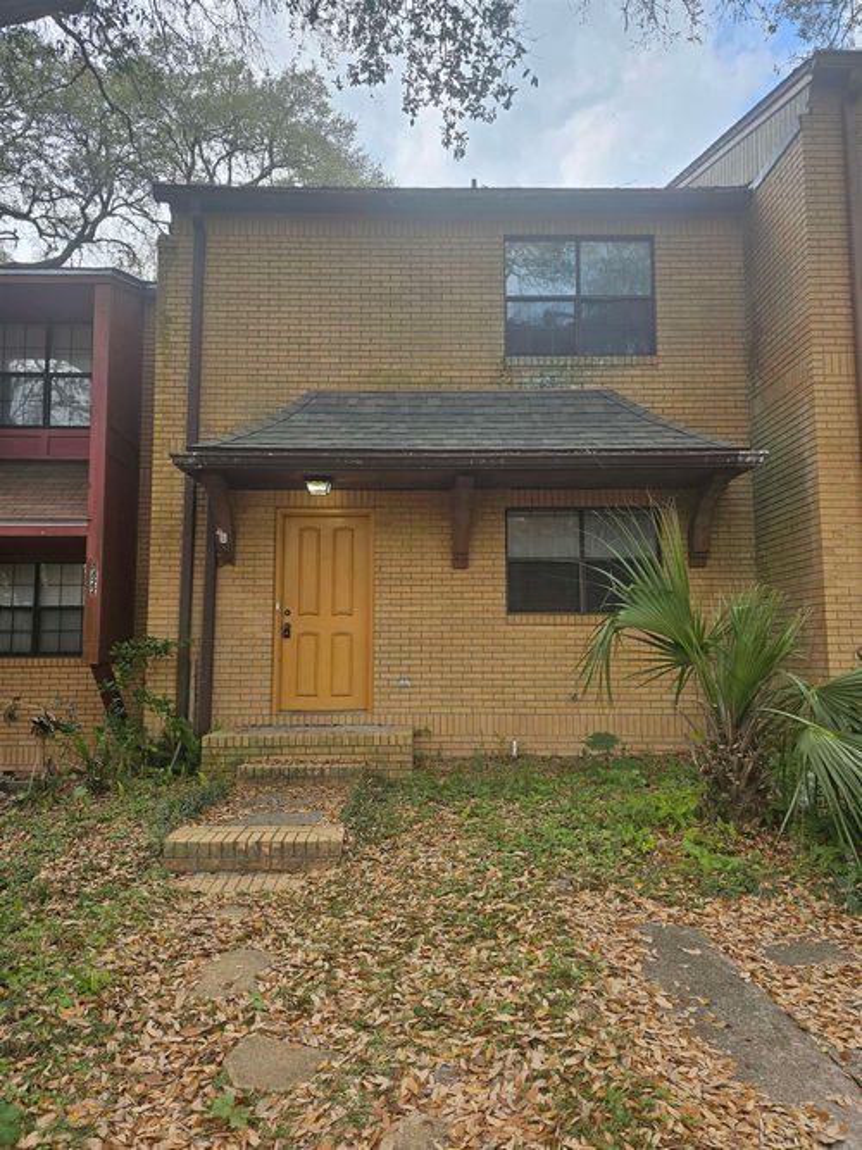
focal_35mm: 23
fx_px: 764
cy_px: 575
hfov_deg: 58.9
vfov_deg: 73.9
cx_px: 431
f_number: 1.7
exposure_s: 1/180
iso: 16
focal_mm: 6.3
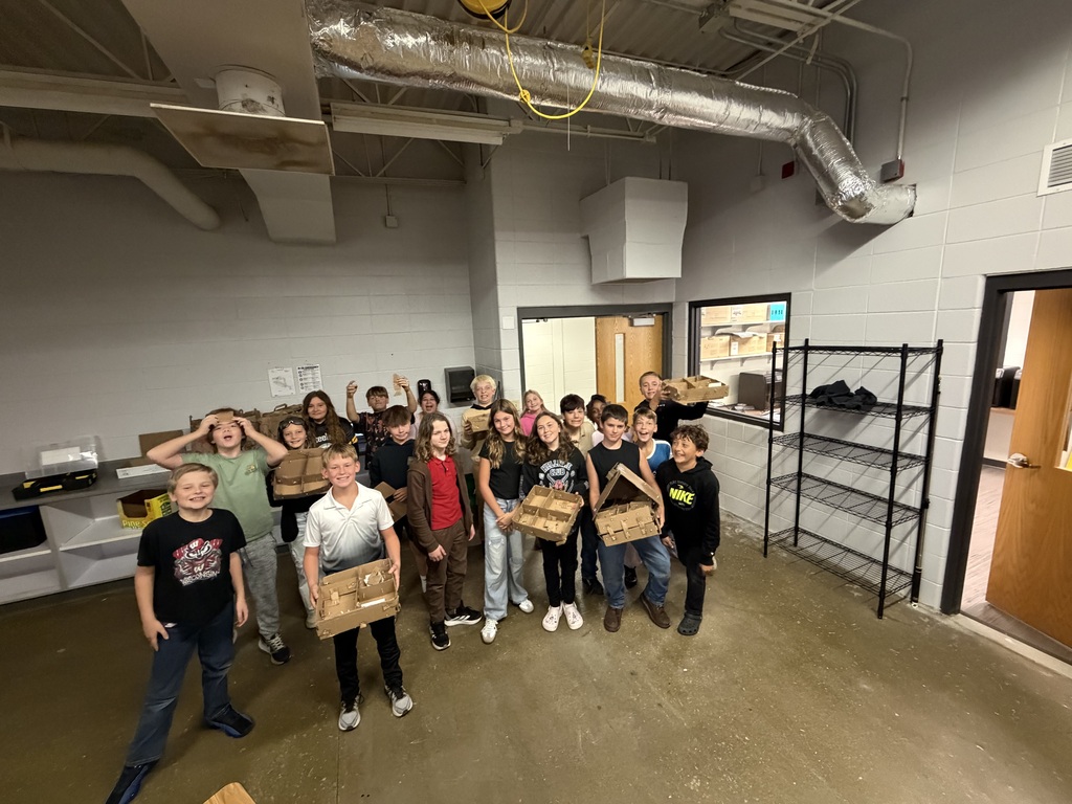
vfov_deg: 85.7
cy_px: 402
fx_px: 434
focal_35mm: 14
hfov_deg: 102.1
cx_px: 536
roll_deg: +3.0
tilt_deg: -10.0
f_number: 2.2
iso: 1000
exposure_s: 1/60
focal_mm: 2.22
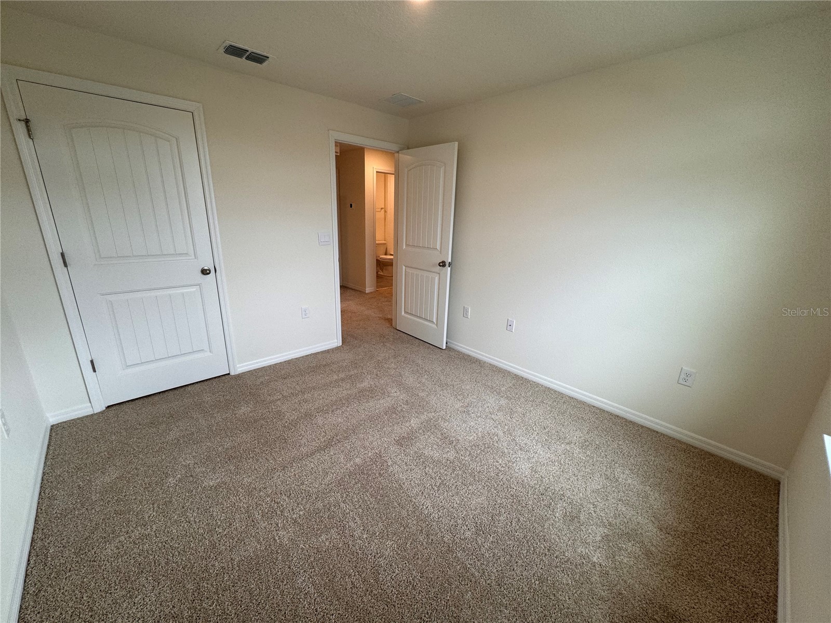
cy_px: 312
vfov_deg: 85.7
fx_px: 336
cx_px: 416
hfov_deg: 102.1
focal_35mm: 14
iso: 100
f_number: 2.2
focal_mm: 2.22
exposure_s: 1/120
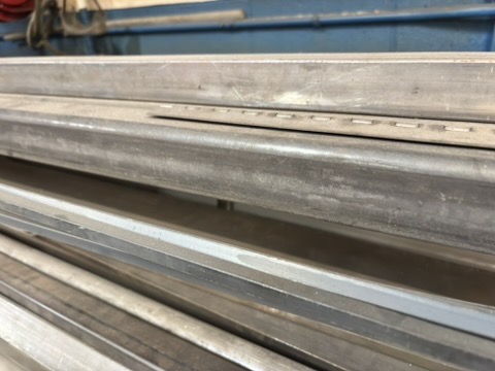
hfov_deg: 67.3
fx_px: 372
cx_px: 248
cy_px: 186
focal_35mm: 26
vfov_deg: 53.1
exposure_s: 1/40
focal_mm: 5.96
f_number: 1.6
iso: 320
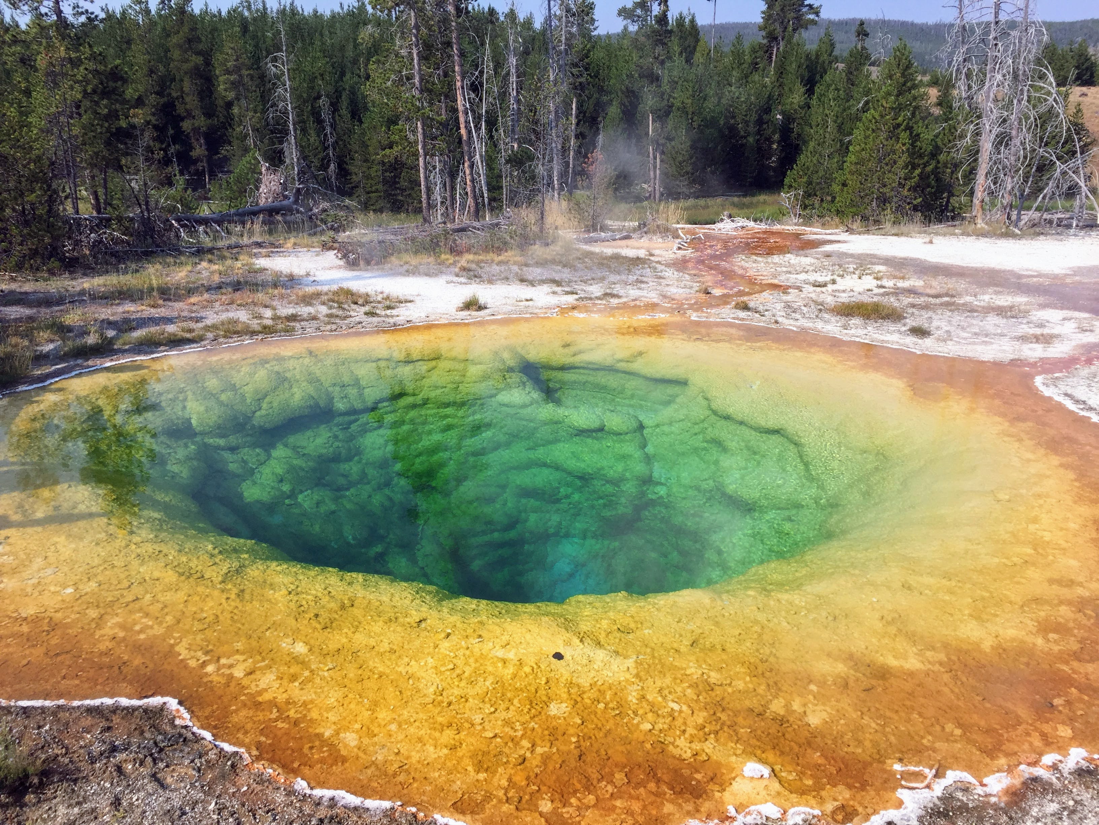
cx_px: 550
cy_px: 412
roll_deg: +0.0
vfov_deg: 48.2
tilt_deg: -17.4
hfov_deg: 61.7
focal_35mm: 29
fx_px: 921
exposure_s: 1/1647
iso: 32
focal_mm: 4.15
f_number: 2.2
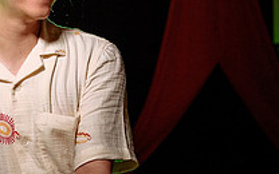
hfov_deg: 18.4
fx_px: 829
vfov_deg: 12.0
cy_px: 121
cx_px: -28
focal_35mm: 109
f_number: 2.8
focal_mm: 35
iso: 1000
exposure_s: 1/60
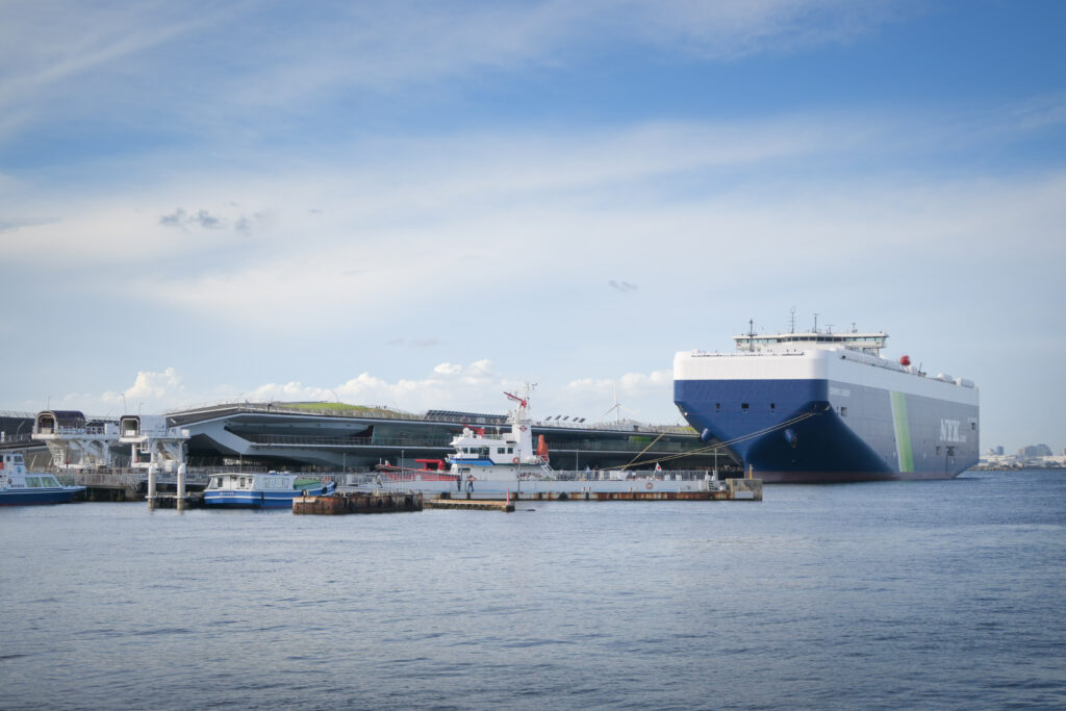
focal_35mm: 56
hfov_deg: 35.9
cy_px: 356
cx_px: 533
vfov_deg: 24.4
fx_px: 1644
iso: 100
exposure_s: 1/500
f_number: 5.3
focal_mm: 37
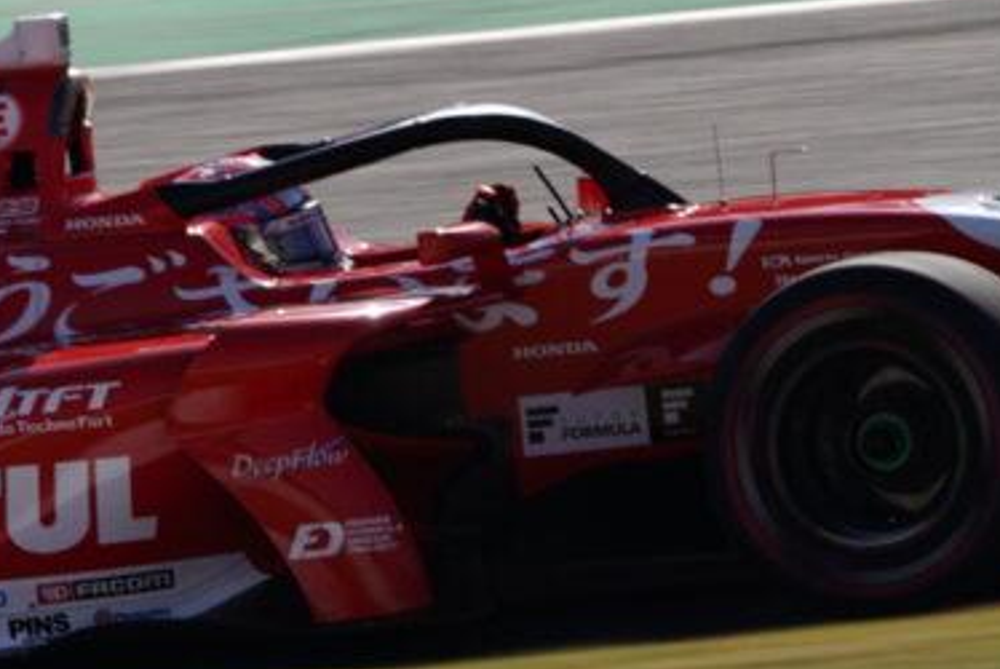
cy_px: -102
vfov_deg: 1.6
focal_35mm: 876
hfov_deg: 2.4
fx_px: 24351
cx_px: 249
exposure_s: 1/250
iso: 80
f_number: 8
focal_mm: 280
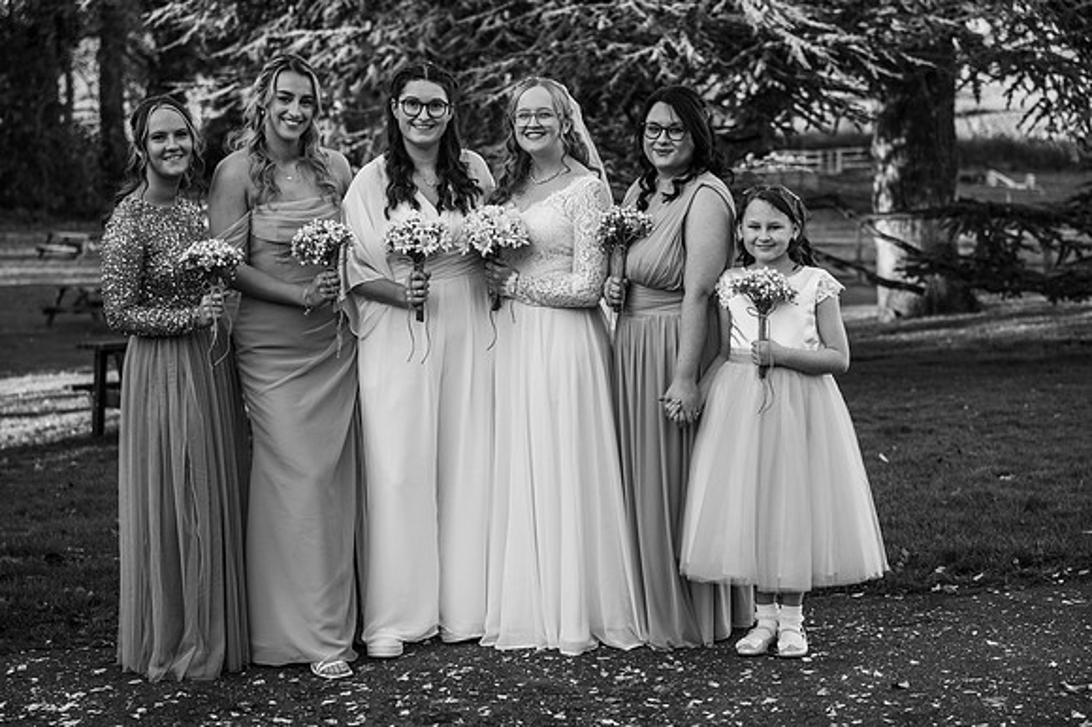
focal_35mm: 70
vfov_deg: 19.4
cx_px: 546
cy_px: 364
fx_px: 2122
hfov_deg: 28.9
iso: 100
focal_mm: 70
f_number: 4
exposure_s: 1/250
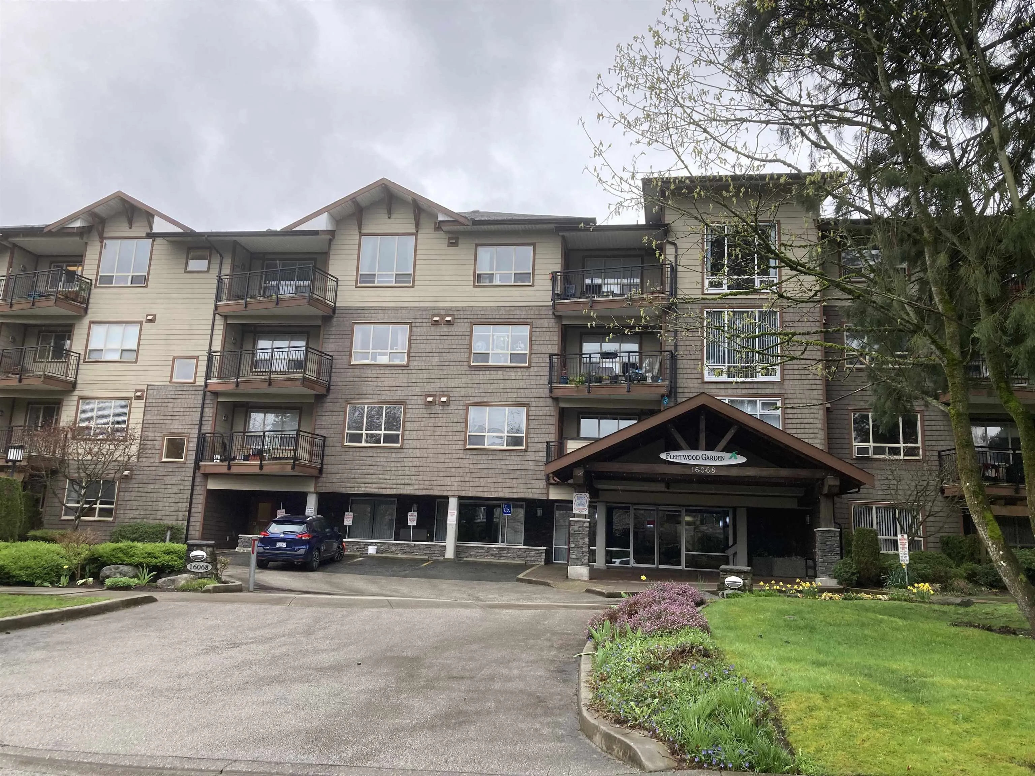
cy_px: 388
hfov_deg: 63.4
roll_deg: -3.5
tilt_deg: +12.0
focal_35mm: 28
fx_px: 837
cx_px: 518
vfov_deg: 49.7
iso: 20
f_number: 1.8
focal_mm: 3.99
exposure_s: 1/360
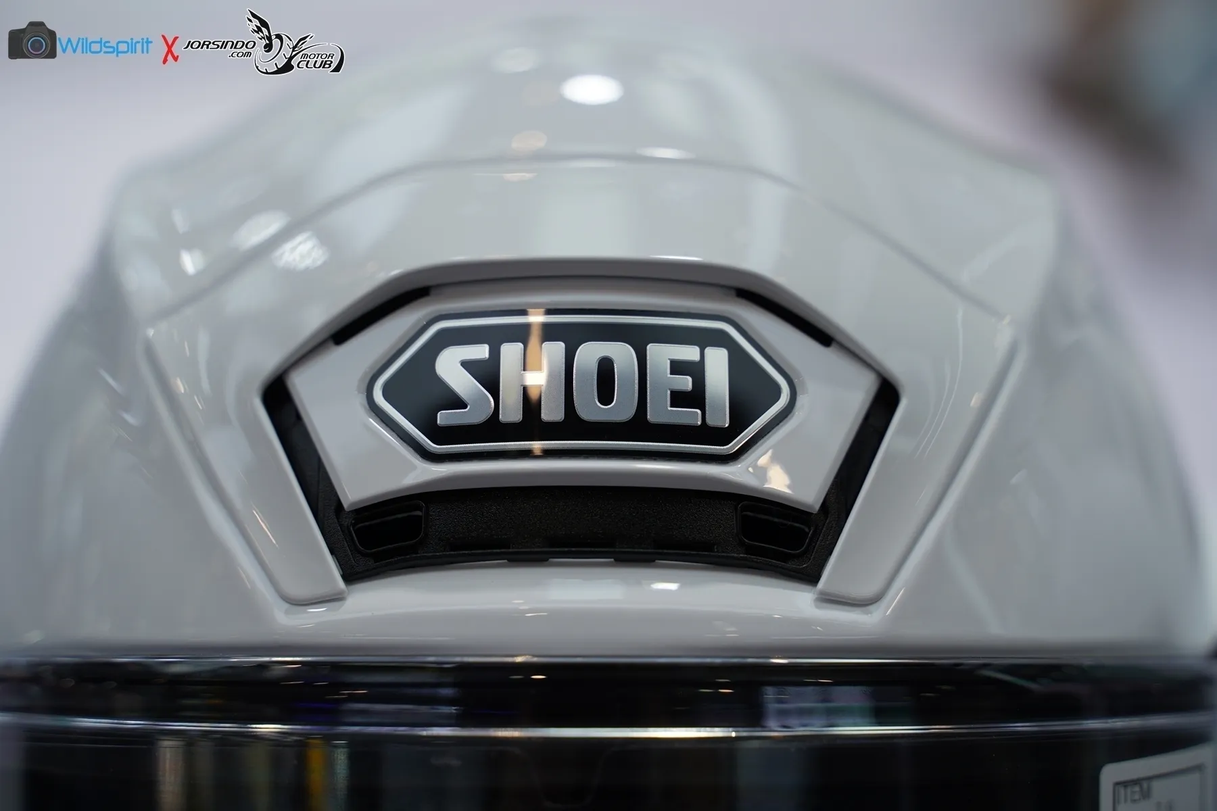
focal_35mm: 63
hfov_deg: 31.9
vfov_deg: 21.6
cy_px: 406
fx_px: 2130
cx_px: 608
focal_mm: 63
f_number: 4
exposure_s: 1/160
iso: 160
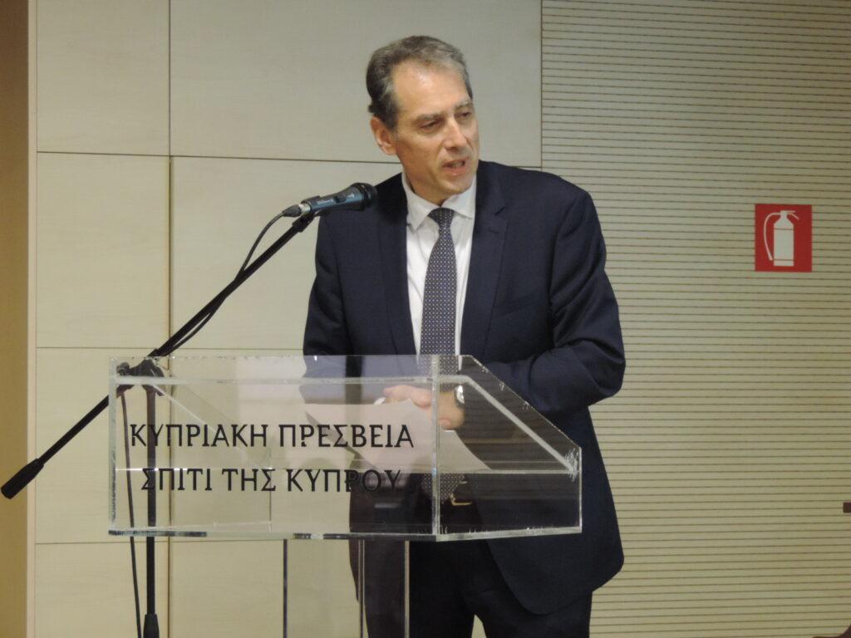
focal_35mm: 170
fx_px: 4179
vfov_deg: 8.7
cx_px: 426
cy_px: 319
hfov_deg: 11.6
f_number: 4.5
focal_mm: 30.3
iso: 800
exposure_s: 1/20
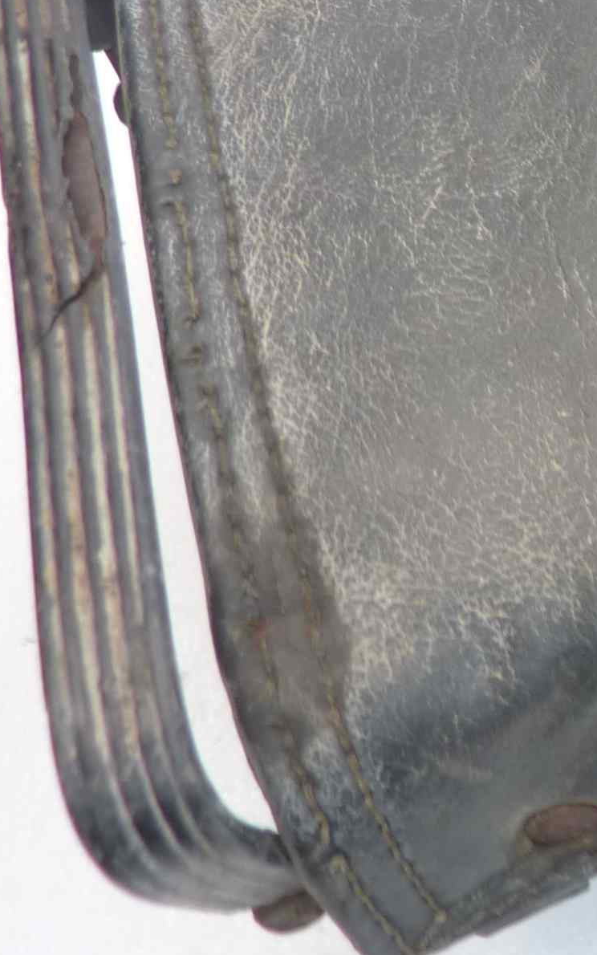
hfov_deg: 18.9
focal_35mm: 57
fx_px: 1483
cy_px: 266
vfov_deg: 35.1
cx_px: 991
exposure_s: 1/8
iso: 125
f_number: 3.3
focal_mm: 4.1
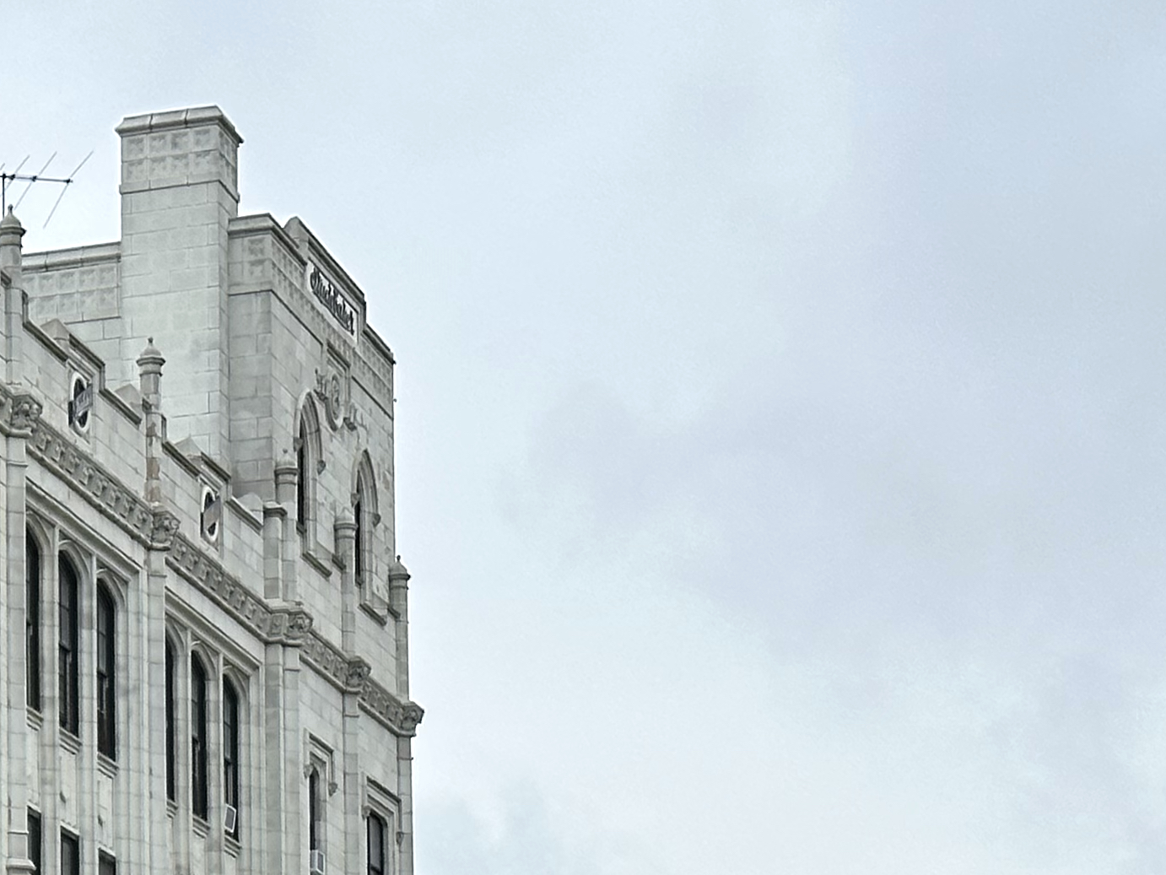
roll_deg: -0.3
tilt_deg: +6.9
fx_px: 4717
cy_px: 1038
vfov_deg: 10.4
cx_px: -457
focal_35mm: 140
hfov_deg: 13.5
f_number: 1.78
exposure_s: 1/2203
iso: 64
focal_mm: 6.86
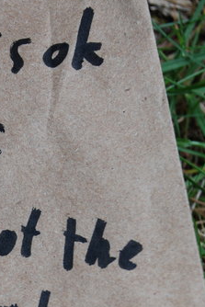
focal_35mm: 230
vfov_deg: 8.9
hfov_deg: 5.9
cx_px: -79
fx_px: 1962
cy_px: 295
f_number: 5.6
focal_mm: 50
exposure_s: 1/125
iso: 200
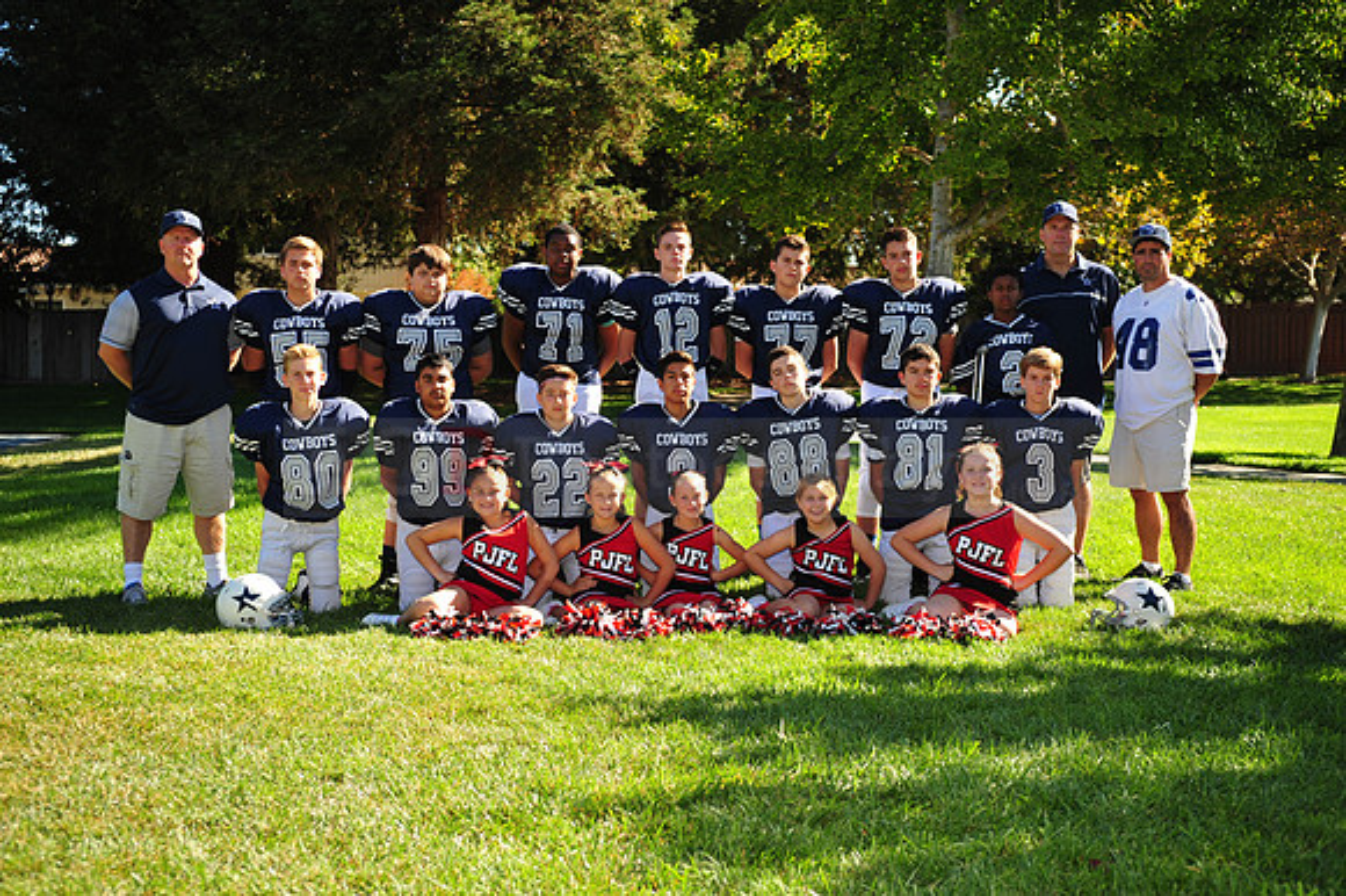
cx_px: 673
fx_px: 1943
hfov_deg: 38.2
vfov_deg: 26.0
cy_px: 448
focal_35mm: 52
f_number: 4.5
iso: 200
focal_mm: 52
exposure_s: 1/400
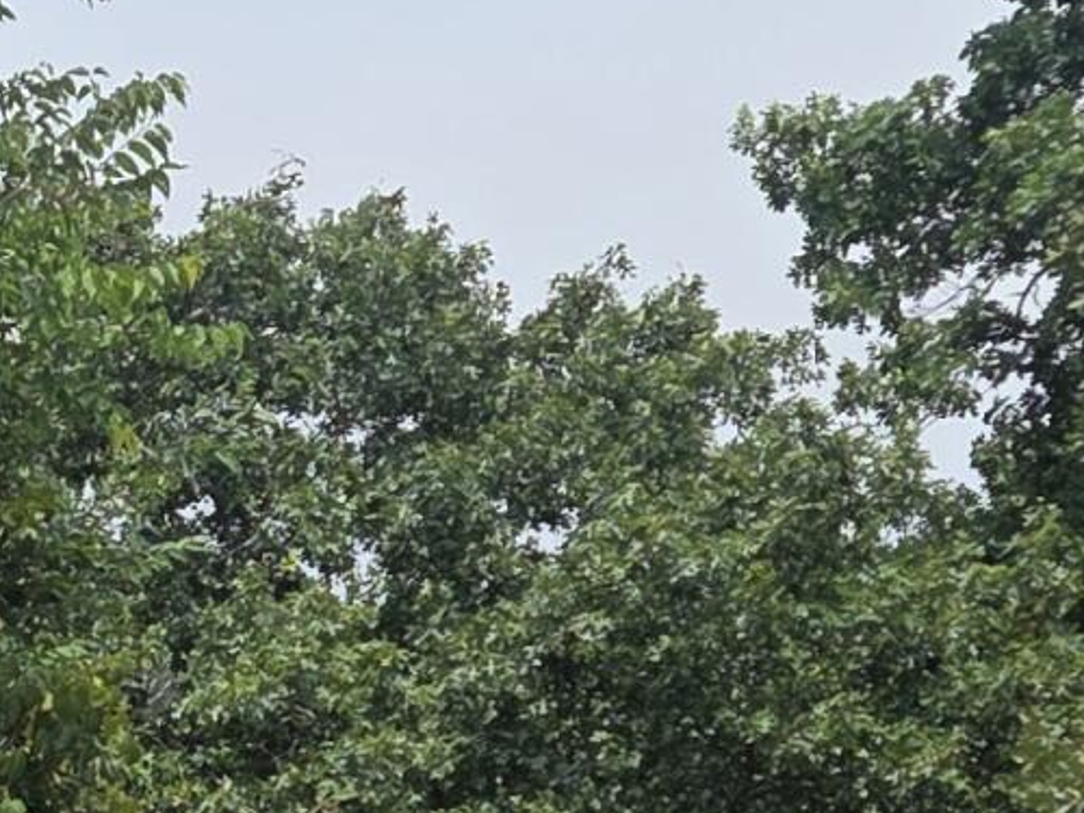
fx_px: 4321
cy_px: 1062
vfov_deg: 10.5
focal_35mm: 138
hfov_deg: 13.4
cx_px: -570
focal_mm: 5.4
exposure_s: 1/3999
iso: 80
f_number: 1.8
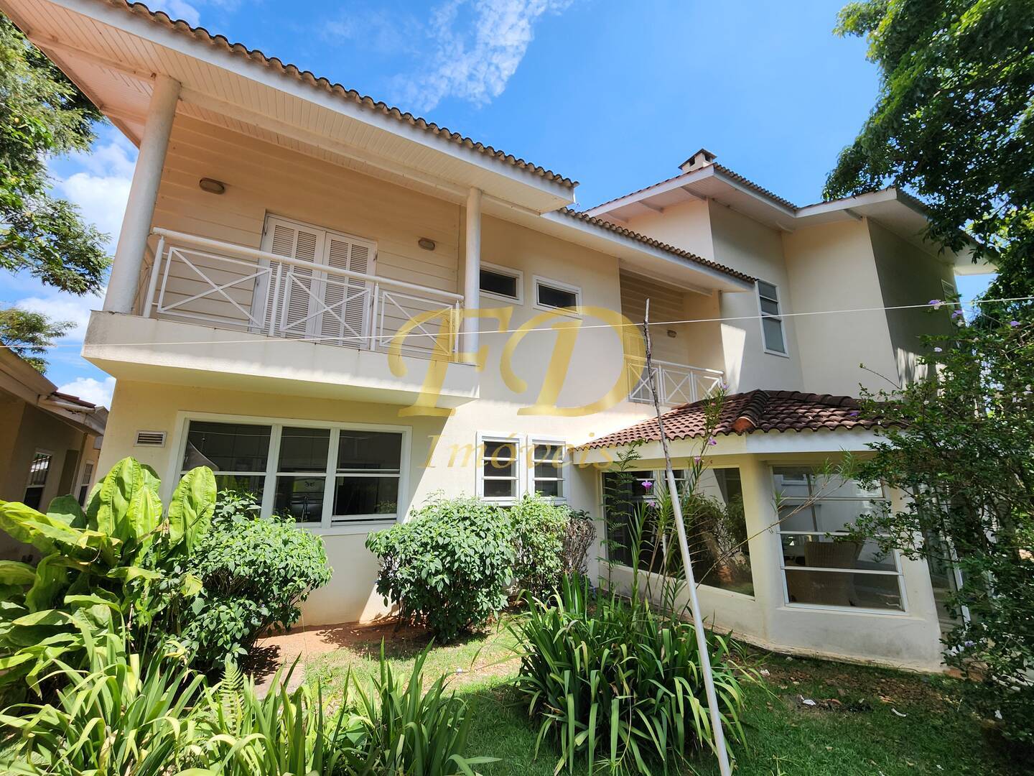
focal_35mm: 13
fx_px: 388
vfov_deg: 89.9
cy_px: 388
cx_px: 517
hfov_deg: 106.2
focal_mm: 2.2
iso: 50
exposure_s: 1/1179
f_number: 2.2
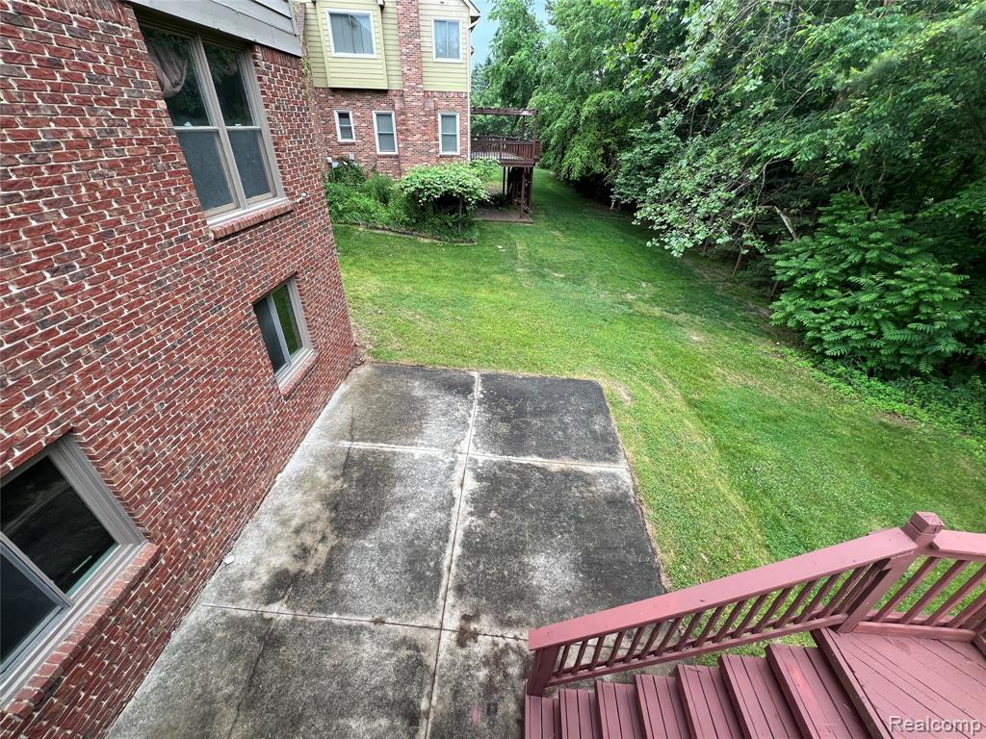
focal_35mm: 13
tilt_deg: -32.1
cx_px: 493
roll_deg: -1.0
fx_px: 370
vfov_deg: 89.9
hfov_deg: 106.2
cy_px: 370
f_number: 1.8
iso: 32
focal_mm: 1.57
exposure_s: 1/253
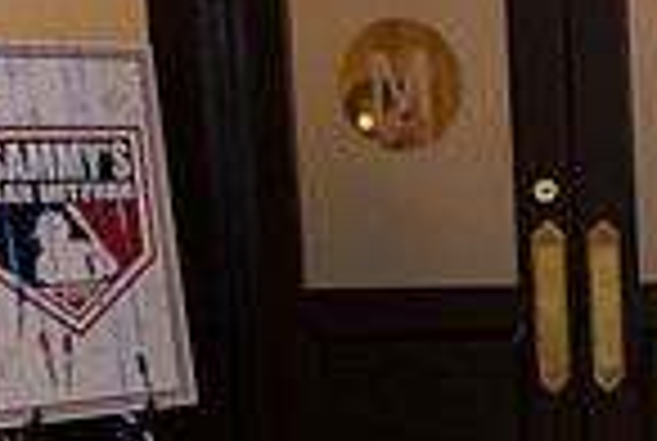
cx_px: 1098
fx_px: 2249
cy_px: 421
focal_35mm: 123
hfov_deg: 14.9
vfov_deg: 11.1
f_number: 3.2
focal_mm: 31
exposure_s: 1/125
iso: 1250
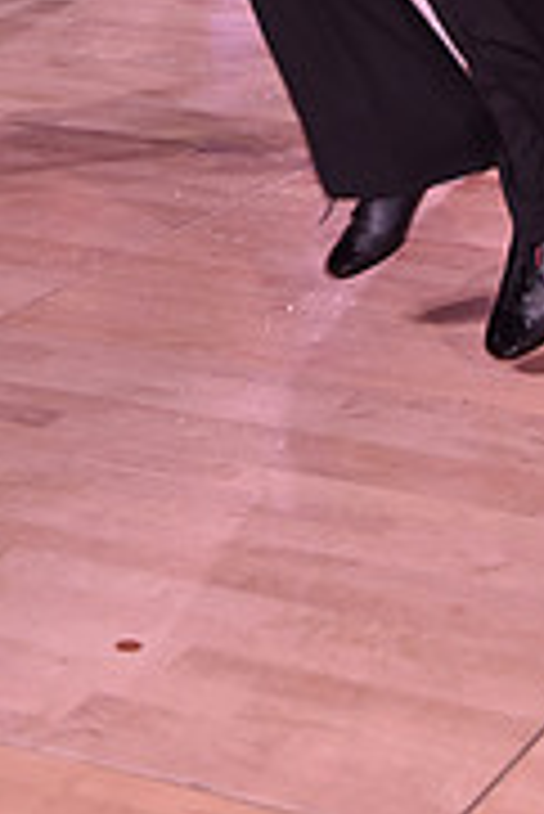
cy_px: -360
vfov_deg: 13.8
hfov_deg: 9.7
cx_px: 182
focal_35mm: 141
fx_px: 3190
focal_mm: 44
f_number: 4.5
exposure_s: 1/250
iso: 1250
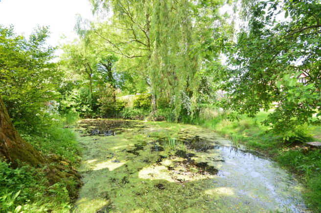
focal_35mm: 15
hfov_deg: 100.4
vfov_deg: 77.2
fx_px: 134
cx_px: 160
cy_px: 106
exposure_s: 1/100
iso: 400
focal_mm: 10
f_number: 9
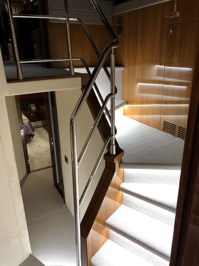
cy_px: 133
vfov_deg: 63.4
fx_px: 215
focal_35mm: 28
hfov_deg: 49.7
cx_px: 100
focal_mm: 4
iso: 50
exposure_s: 1/16
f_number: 1.8
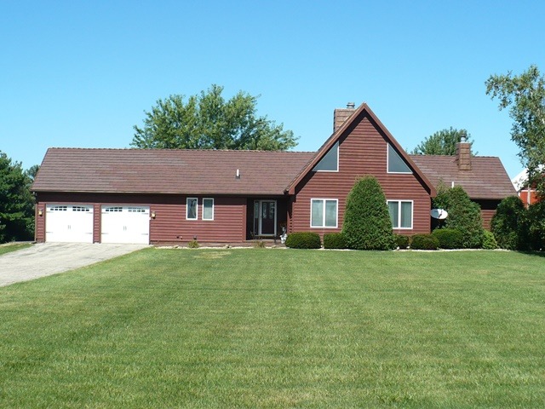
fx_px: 787
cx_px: 272
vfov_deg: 29.1
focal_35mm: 50
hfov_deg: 38.2
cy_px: 204
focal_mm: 6.1
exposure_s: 1/1000
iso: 100
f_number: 2.8
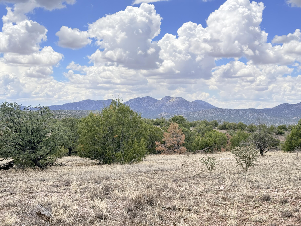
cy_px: 113
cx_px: 150
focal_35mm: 48
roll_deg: -0.3
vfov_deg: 30.3
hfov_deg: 39.7
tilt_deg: +0.0
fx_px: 417
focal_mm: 6.76
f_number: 1.78
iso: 80
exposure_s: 1/1608
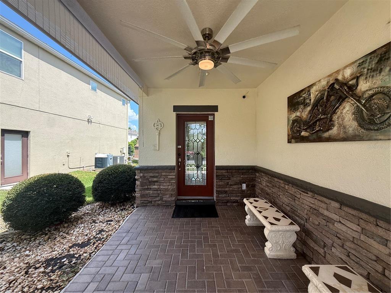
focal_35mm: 14
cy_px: 146
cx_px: 196
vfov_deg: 85.7
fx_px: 158
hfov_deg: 102.1
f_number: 2.2
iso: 64
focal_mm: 2.22
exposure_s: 1/514
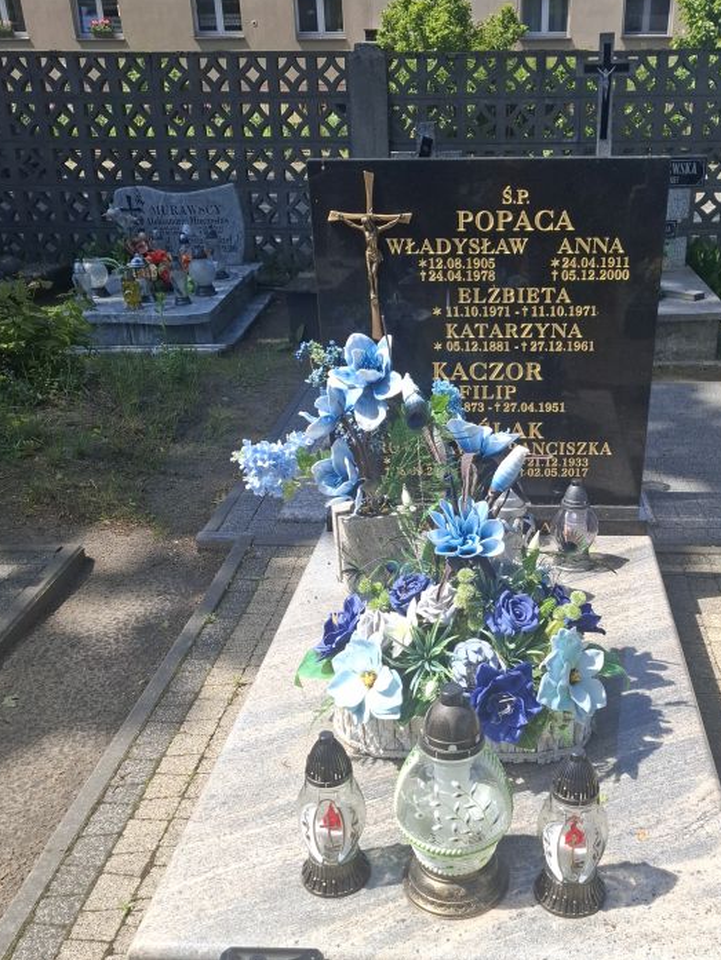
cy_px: 607
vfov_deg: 54.6
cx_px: 463
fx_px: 916
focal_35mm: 33
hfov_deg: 42.5
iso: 50
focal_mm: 5.54
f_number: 1.8
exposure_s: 1/1100
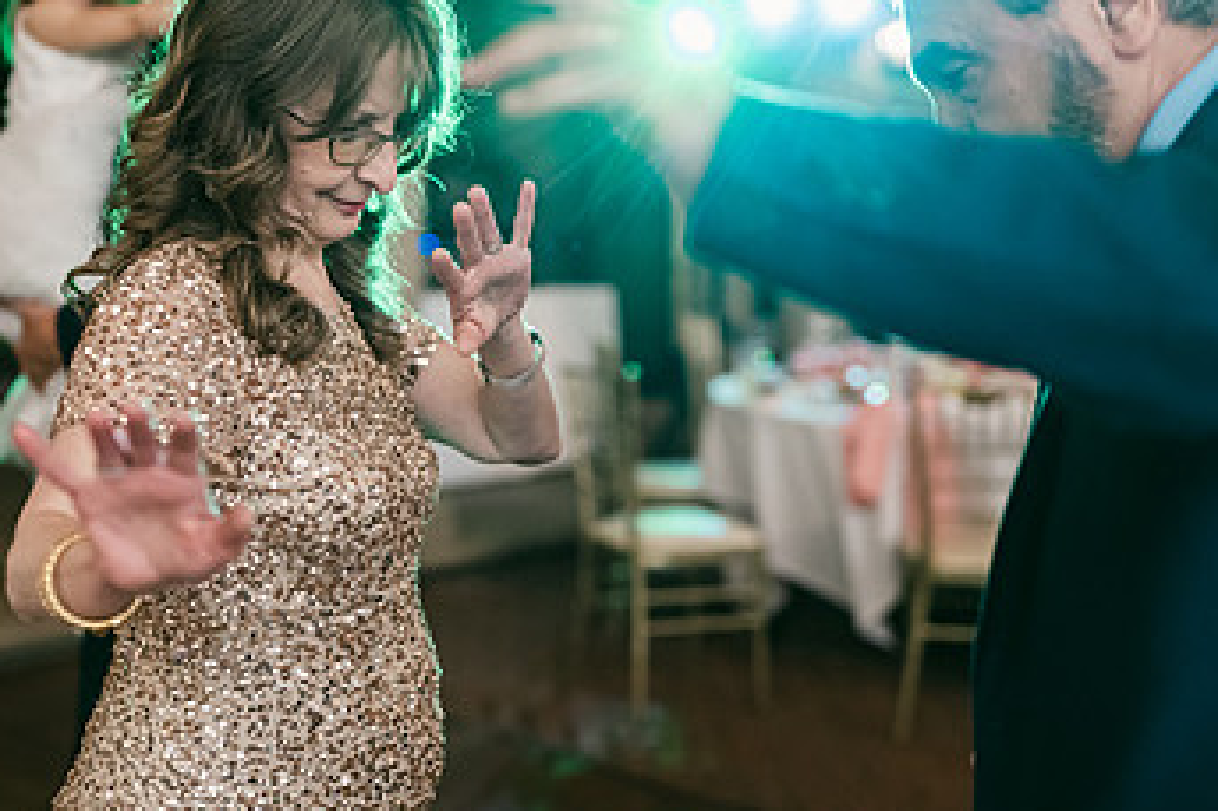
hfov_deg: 33.7
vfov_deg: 23.0
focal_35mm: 59
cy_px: 388
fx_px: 1995
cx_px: 421
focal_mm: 35
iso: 1600
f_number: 1.6
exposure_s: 1/125
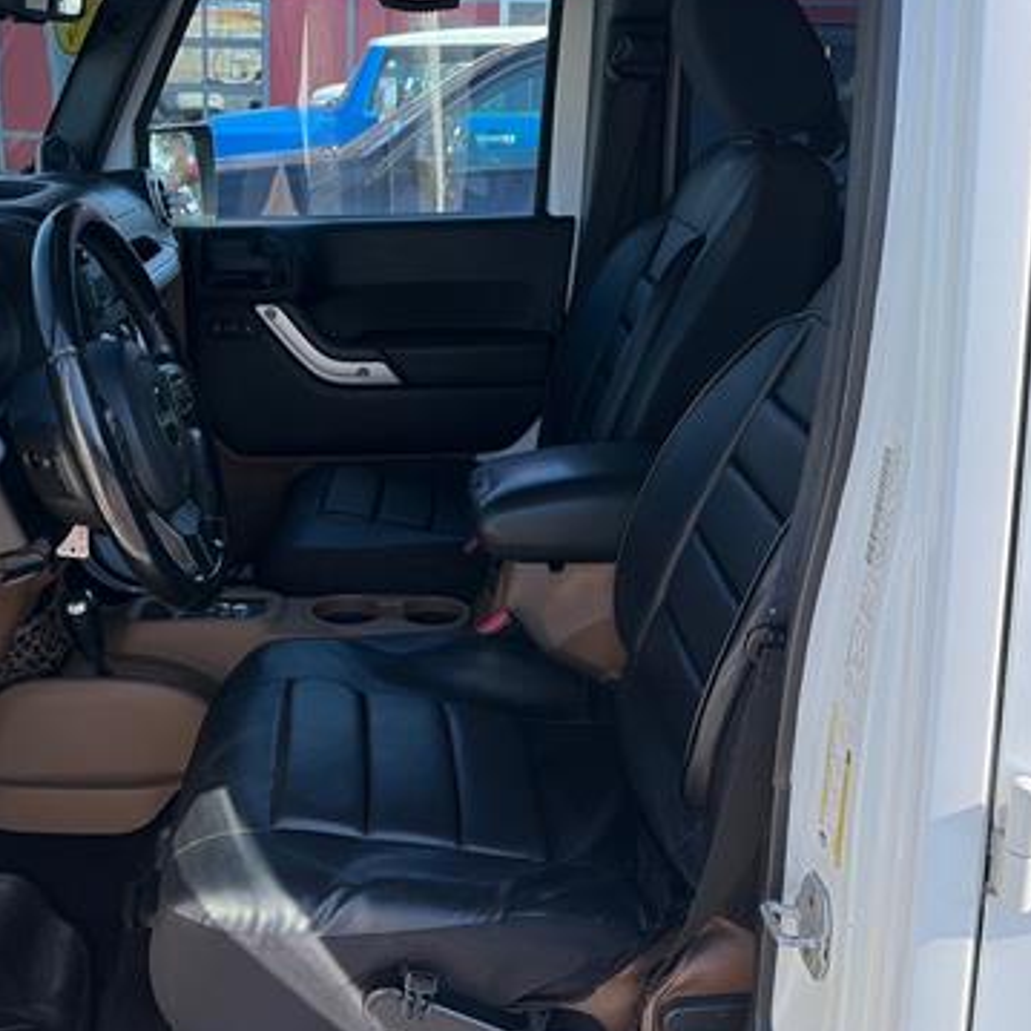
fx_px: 1382
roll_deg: -0.7
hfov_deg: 40.5
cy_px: 422
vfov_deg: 40.8
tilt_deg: -13.5
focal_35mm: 41
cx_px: 362
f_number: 1.6
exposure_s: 1/1048
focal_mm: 5.96
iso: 64
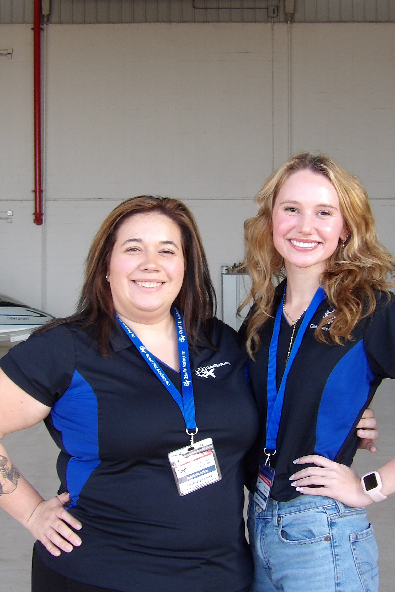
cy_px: 296
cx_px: 213
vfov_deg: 31.4
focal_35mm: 64
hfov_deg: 21.2
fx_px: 1053
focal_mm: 8.2
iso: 100
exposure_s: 1/62
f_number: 3.8
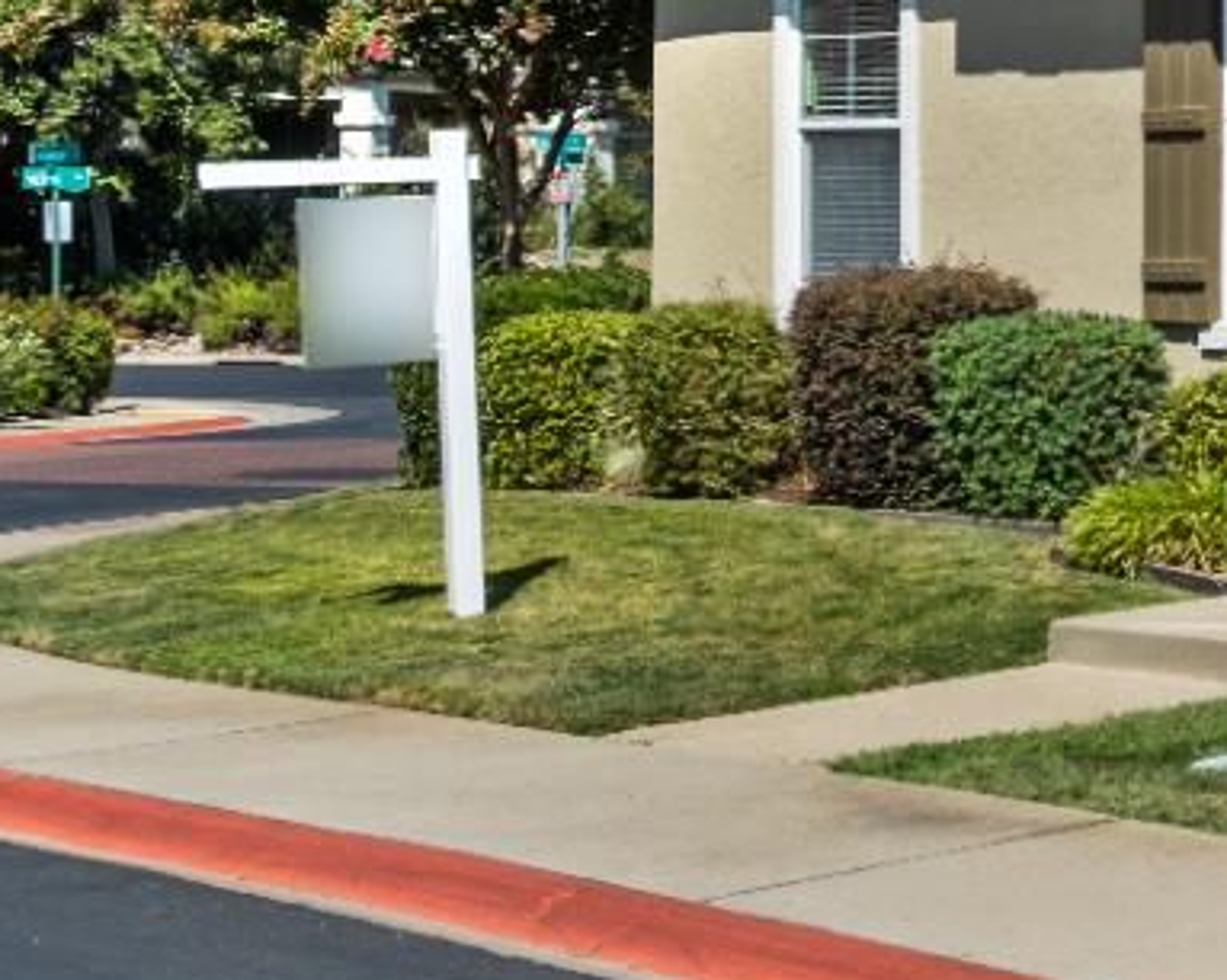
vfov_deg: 16.2
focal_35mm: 92
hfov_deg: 17.2
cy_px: -90
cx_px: 2185
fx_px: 3339
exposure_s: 1/640
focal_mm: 16.6
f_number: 5
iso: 160
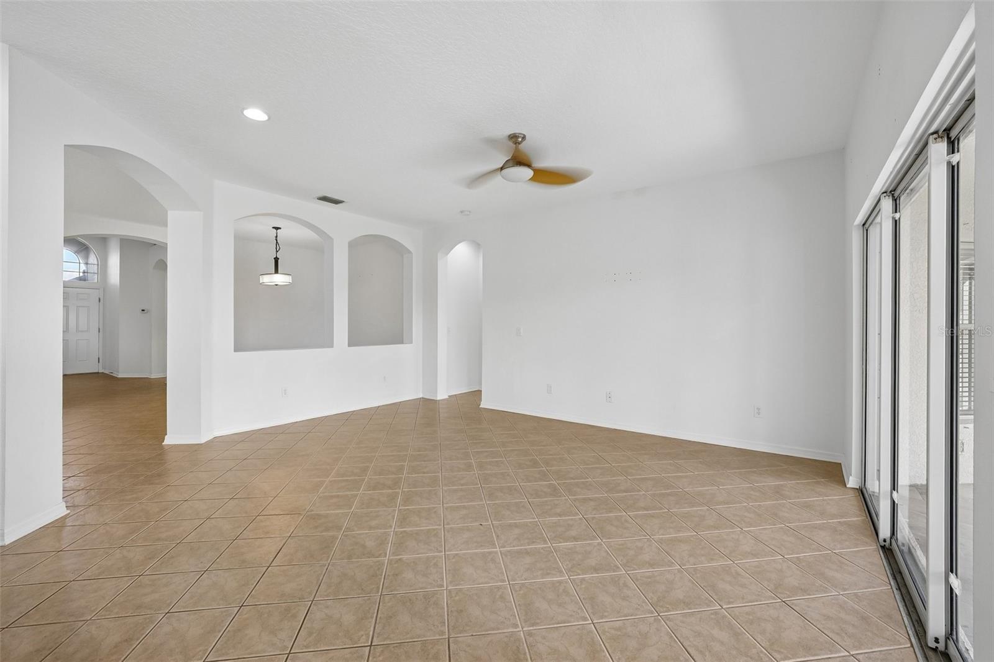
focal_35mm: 15
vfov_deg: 77.3
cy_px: 331
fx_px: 414
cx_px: 497
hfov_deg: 100.4
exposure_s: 1/125
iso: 800
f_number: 8
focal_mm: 15
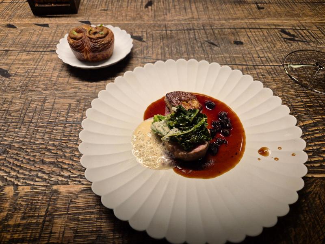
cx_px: 162
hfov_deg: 73.9
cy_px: 122
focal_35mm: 23
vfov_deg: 58.9
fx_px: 216
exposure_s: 1/180
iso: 200
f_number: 1.8
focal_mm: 5.4
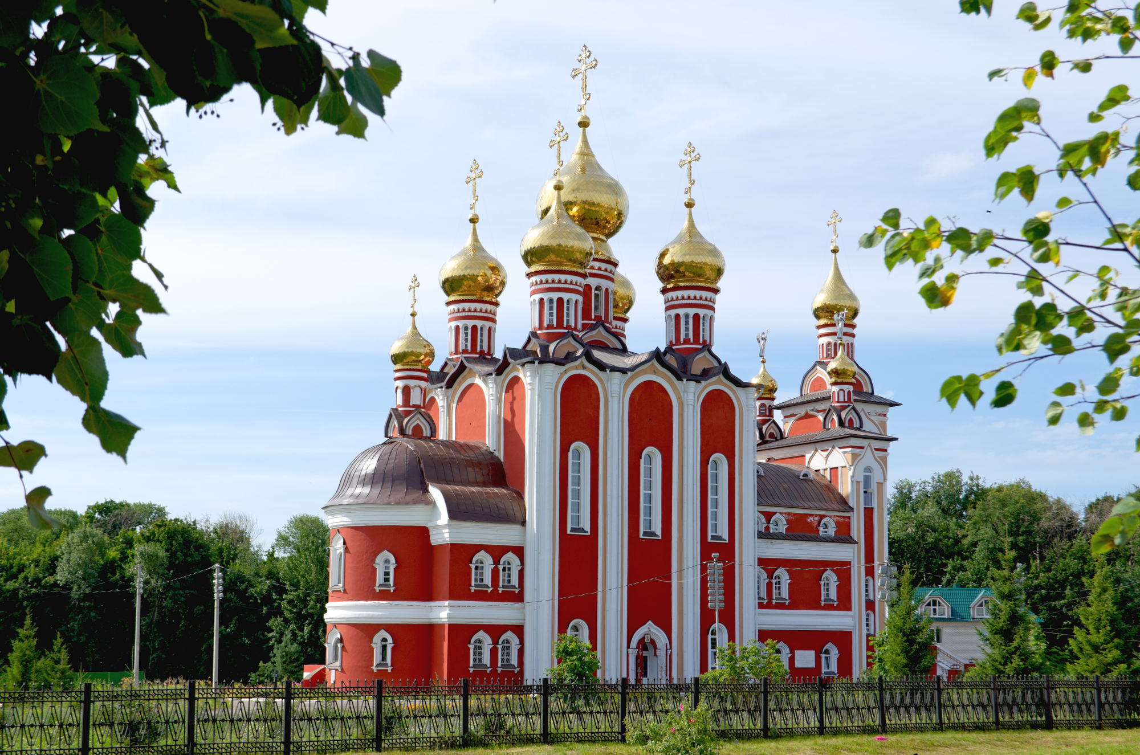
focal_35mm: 51
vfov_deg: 26.4
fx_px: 1612
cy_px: 378
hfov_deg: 39.0
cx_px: 570
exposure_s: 1/320
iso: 100
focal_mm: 34
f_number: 8
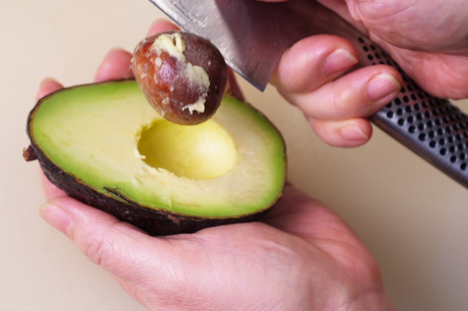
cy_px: 156
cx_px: 234
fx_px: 682
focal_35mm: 52
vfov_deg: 25.7
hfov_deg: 37.9
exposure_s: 1/4
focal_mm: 35
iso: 200
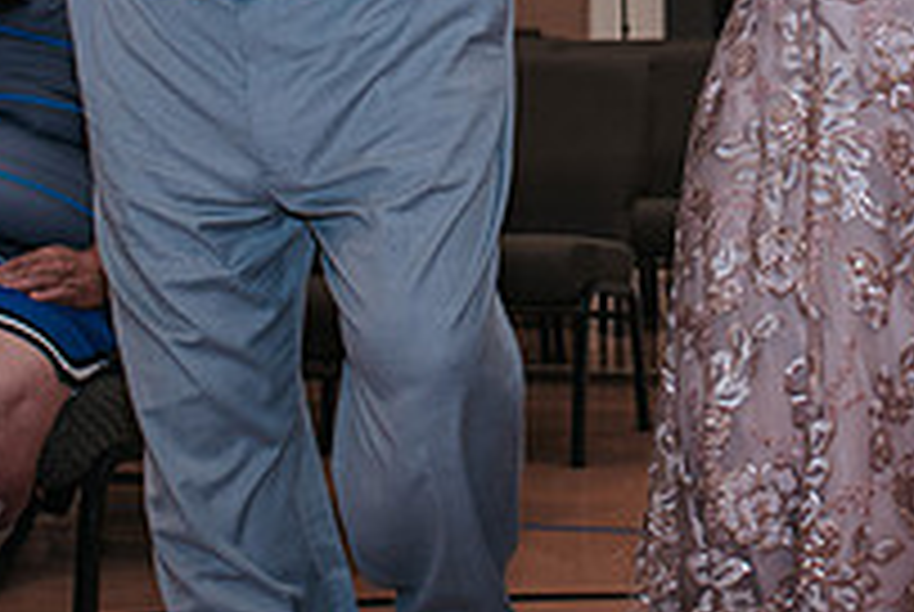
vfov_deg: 12.1
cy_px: -187
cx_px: 719
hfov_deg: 18.4
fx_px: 2797
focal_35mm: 110
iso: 720
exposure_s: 1/200
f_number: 3.2
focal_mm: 35
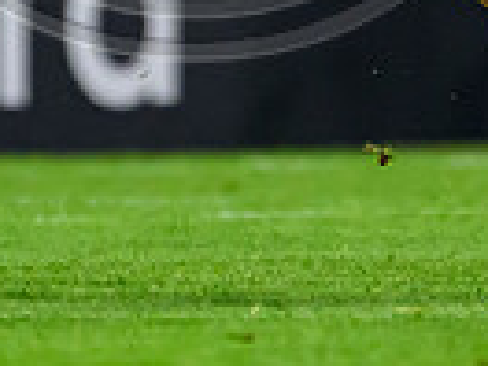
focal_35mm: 3662
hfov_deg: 0.5
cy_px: -378
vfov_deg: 0.4
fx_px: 51625
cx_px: 403
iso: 3200
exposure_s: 1/1250
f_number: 4
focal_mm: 560
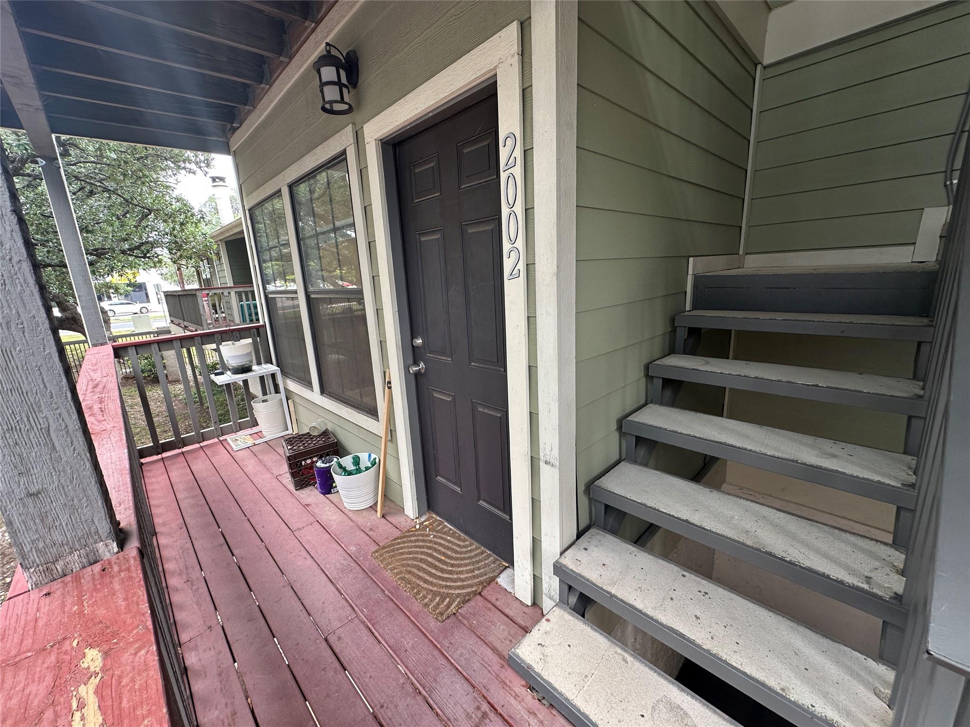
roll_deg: +3.1
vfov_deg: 85.7
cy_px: 364
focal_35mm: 14
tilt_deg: -13.0
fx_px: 392
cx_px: 485
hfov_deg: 102.1
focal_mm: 2.22
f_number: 2.2
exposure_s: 1/99
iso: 80
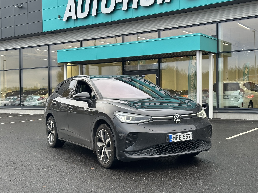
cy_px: 96
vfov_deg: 30.3
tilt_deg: +0.5
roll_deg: +0.7
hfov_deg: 39.7
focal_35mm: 48
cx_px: 129
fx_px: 358
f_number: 1.78
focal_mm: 6.86
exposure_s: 1/121
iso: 80
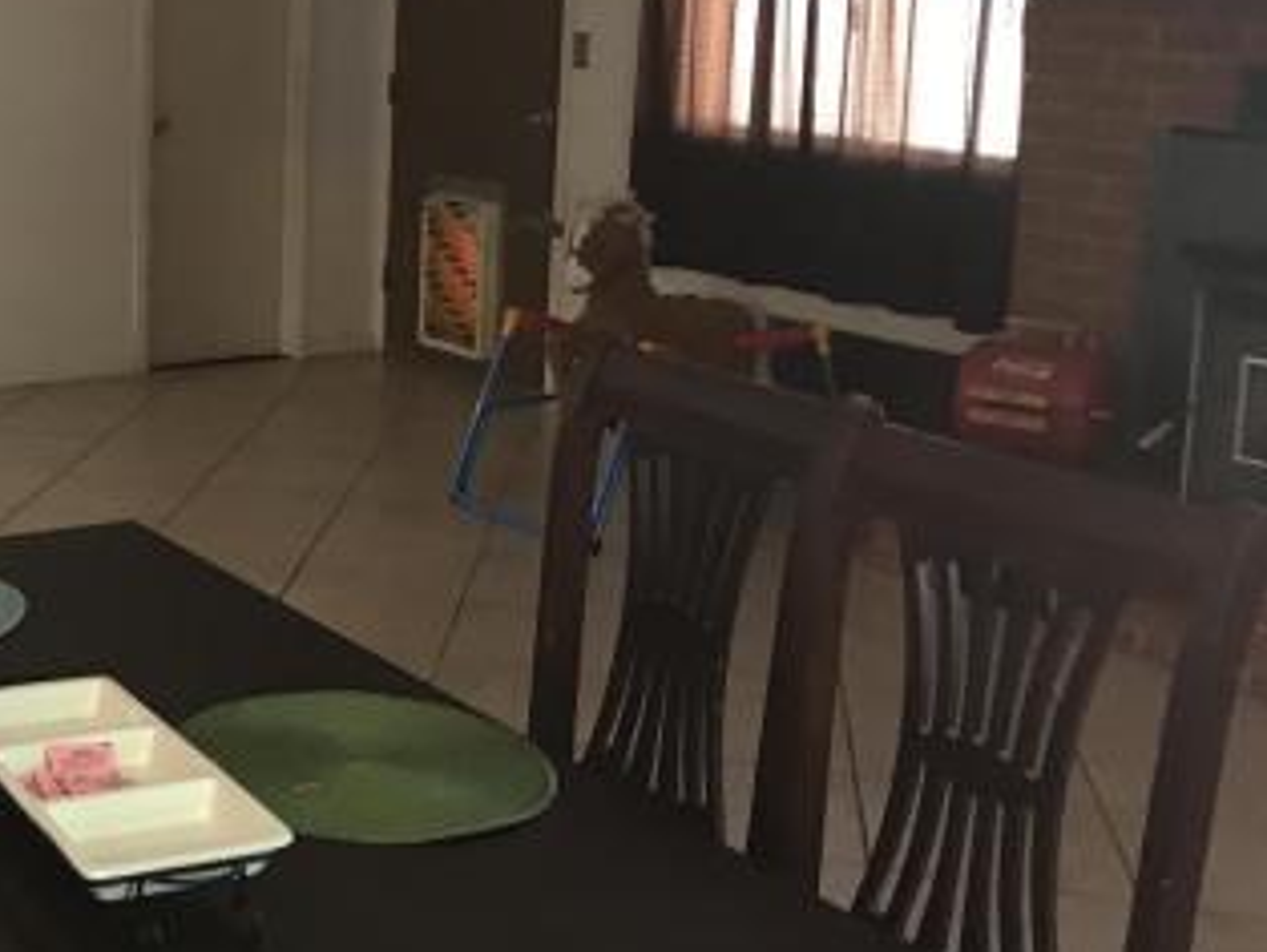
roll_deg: -0.5
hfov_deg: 31.2
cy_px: 266
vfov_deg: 25.5
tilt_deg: -9.9
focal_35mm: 57
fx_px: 2088
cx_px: -8
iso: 100
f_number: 1.8
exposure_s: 1/9
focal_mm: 3.99
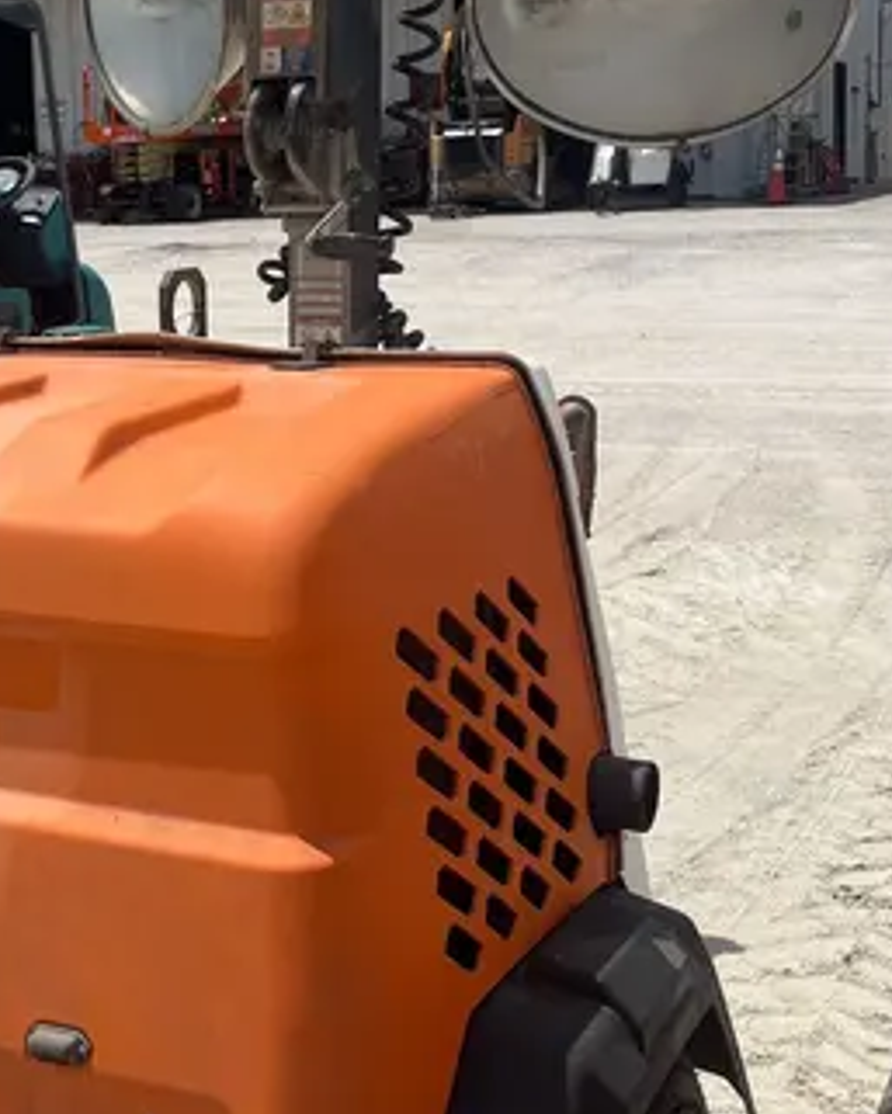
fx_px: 1913
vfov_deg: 32.4
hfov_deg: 25.7
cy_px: 463
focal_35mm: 58
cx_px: 163
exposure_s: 1/6173
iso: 50
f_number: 1.6
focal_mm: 5.1
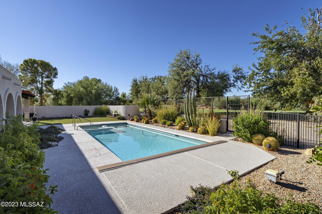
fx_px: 134
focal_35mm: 15
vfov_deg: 77.3
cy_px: 107
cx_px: 161
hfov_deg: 100.4
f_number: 9
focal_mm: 15
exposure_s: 1/160
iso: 100
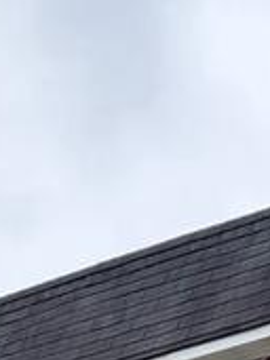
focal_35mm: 164
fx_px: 1708
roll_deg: -1.3
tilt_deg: +4.2
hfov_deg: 8.9
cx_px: 356
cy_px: 935
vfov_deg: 10.1
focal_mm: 5.96
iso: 64
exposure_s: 1/959
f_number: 1.6
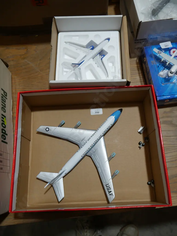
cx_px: 88
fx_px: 191
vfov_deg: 63.4
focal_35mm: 28
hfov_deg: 49.8
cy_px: 118
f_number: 4
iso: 200
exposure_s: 1/125
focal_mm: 14
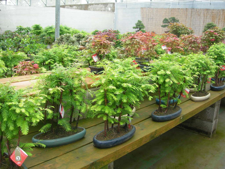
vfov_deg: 37.7
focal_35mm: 38
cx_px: 112
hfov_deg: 49.0
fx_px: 247
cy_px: 84
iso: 50
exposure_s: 1/68.7
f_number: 2.8
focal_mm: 7.8
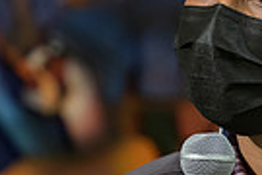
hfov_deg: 1.8
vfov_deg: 1.2
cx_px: 318
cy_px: 180
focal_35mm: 1117
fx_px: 8129
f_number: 4
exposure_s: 1/250
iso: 4000
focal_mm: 240
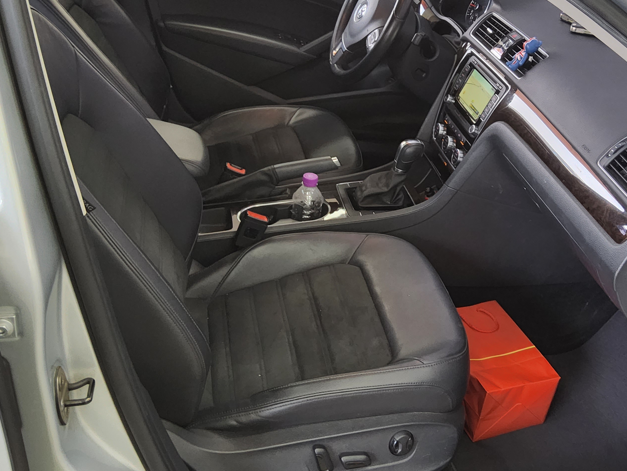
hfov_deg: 45.2
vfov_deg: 35.0
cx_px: 405
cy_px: 195
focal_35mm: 41
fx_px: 743
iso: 125
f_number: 2
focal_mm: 3.08
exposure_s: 1/100
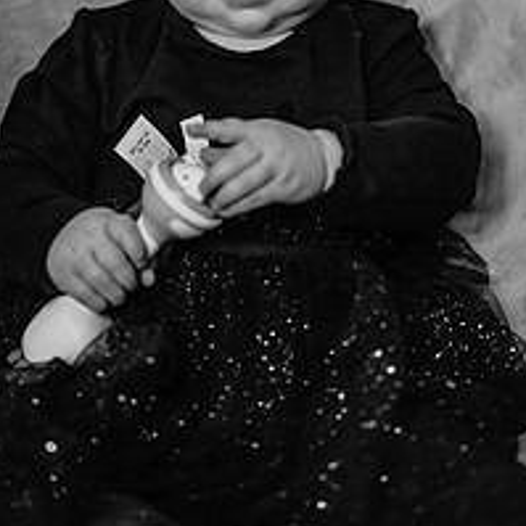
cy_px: 106
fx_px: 2802
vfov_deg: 10.7
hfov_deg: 10.7
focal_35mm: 163
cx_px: 279
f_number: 1.8
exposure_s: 1/160
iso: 220
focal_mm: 85
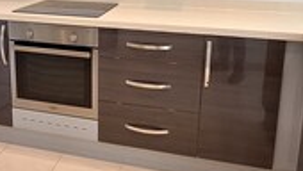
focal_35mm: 38
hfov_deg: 52.2
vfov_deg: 29.6
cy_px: 8
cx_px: 113
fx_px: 306
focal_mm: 1.74
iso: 125
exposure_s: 1/50
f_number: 2.2
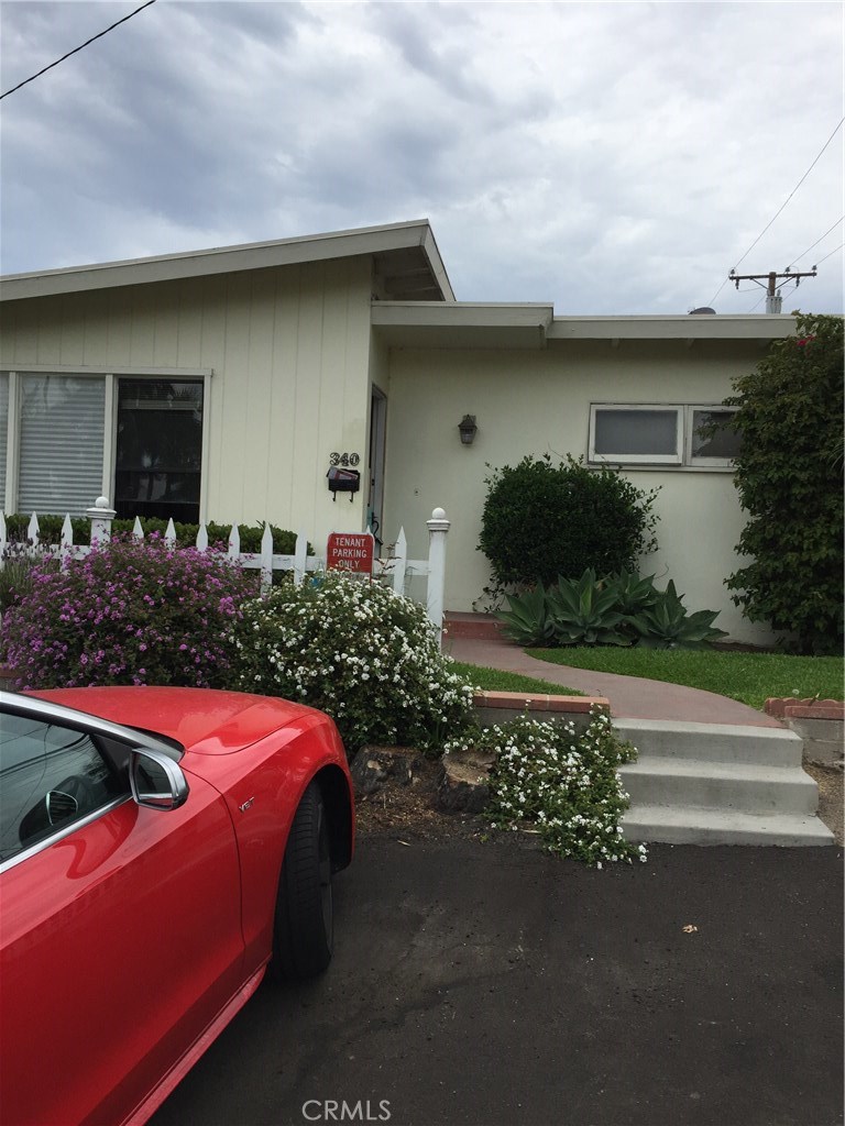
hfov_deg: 48.2
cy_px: 563
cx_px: 422
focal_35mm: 29
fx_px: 944
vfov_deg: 61.7
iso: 32
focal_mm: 4.15
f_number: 2.2
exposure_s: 1/2326
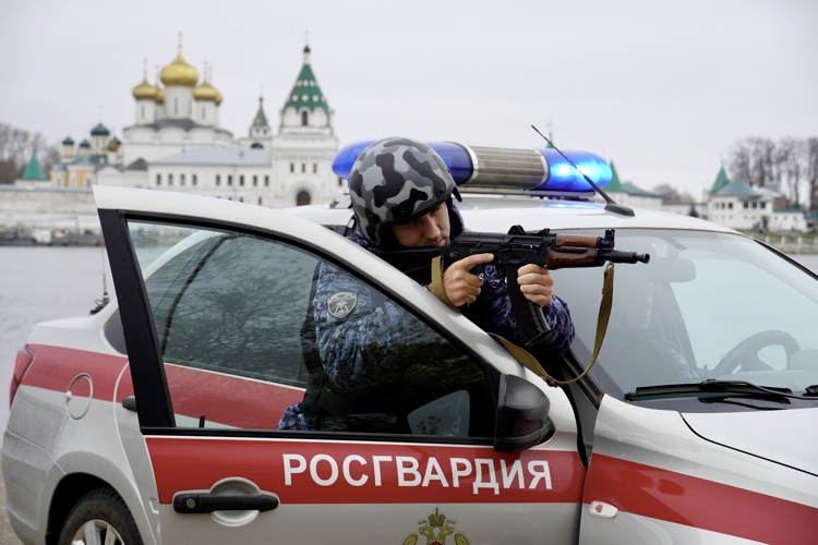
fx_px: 1738
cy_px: 272
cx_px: 409
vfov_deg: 17.8
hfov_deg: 26.5
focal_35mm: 76
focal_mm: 51
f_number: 5.6
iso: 100
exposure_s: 1/80
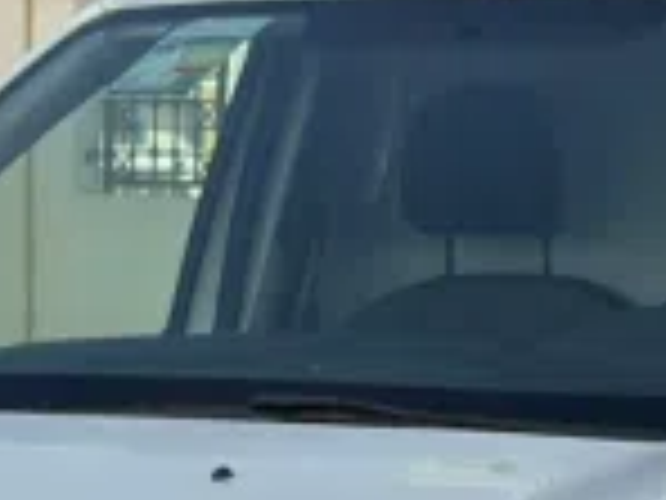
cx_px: 338
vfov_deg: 7.1
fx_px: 4002
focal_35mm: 208
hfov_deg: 9.5
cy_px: 689
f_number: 1.78
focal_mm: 6.86
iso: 80
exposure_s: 1/5000
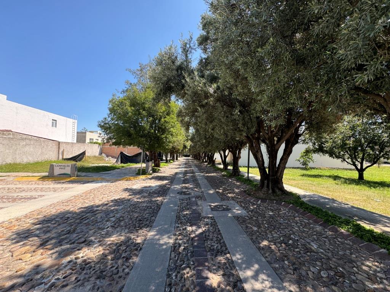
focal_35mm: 14
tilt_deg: -0.2
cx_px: 195
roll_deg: +0.7
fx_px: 158
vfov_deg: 85.7
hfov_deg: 102.1
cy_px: 146
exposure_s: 1/340
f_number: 2.2
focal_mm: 2.22
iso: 40
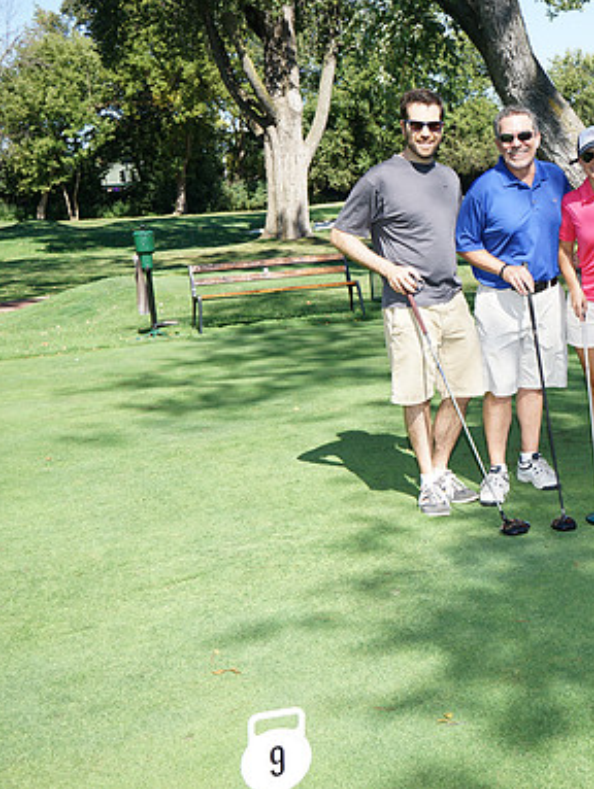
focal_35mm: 48
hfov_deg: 29.1
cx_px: 536
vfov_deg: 39.6
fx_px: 1096
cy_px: 394
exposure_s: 1/250
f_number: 7.1
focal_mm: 33
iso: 200
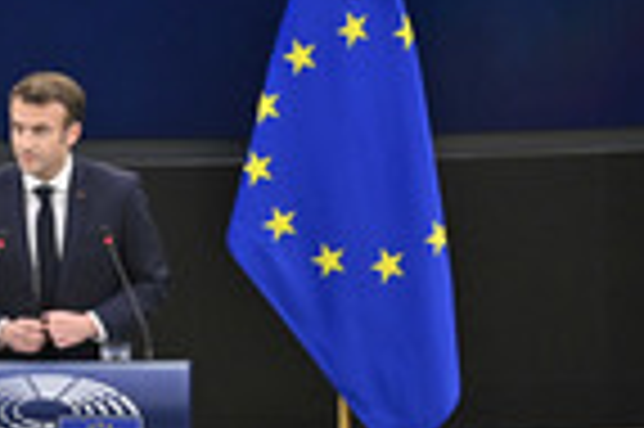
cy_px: 216
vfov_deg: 2.2
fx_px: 11293
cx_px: 56
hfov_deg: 3.3
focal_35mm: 632
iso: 1250
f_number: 2.8
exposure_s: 1/400
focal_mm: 200
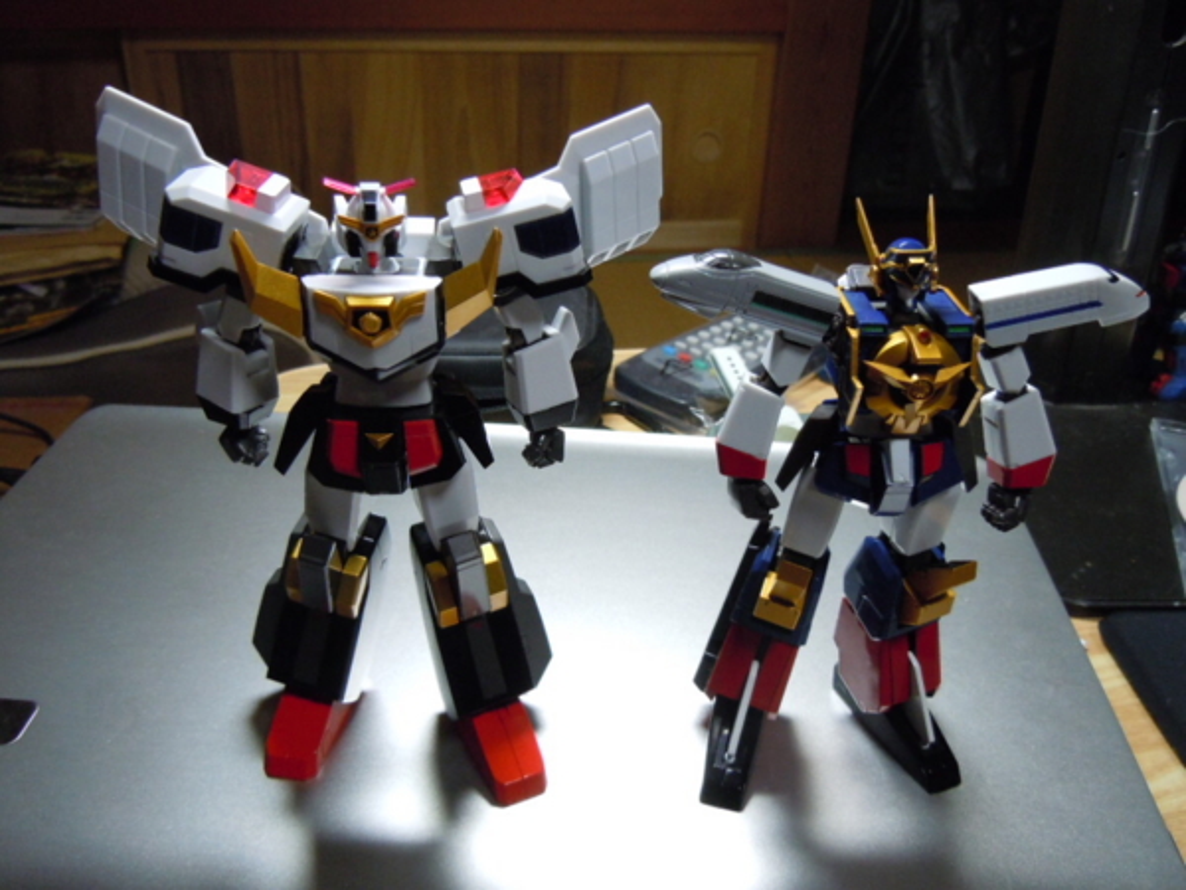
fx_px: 1028
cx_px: 593
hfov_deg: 60.0
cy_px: 445
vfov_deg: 46.8
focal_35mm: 30
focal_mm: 5.4
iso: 400
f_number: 3.5
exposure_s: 1/50
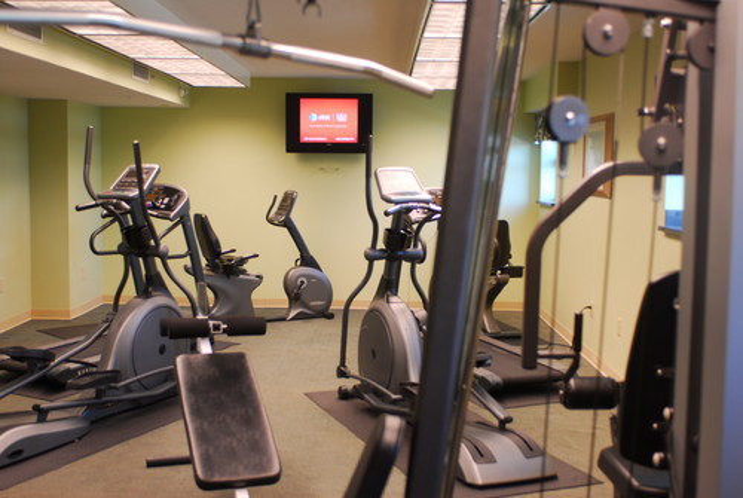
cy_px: 249
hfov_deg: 46.3
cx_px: 372
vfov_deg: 32.0
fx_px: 868
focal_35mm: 42
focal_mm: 28
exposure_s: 1/45
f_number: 2.8
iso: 200
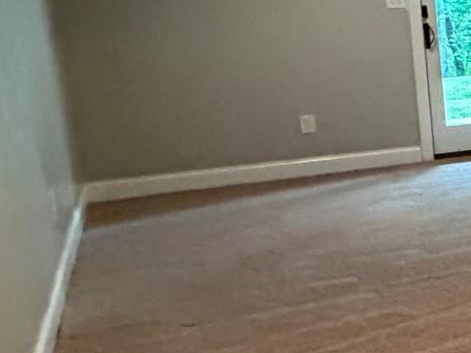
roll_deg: -1.3
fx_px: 871
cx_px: 936
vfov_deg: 22.8
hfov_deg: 19.0
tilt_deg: -7.8
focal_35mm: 64
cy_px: 117
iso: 800
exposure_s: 1/60
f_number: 2.2
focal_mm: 2.22
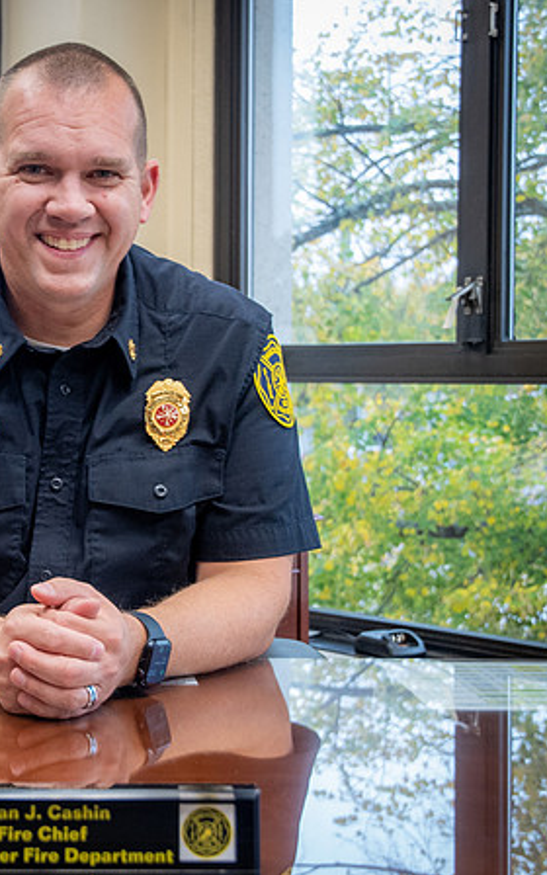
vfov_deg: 30.6
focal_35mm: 67
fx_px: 1598
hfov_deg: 19.1
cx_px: 49
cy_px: 414
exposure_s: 1/60
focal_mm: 26
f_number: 4
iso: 800
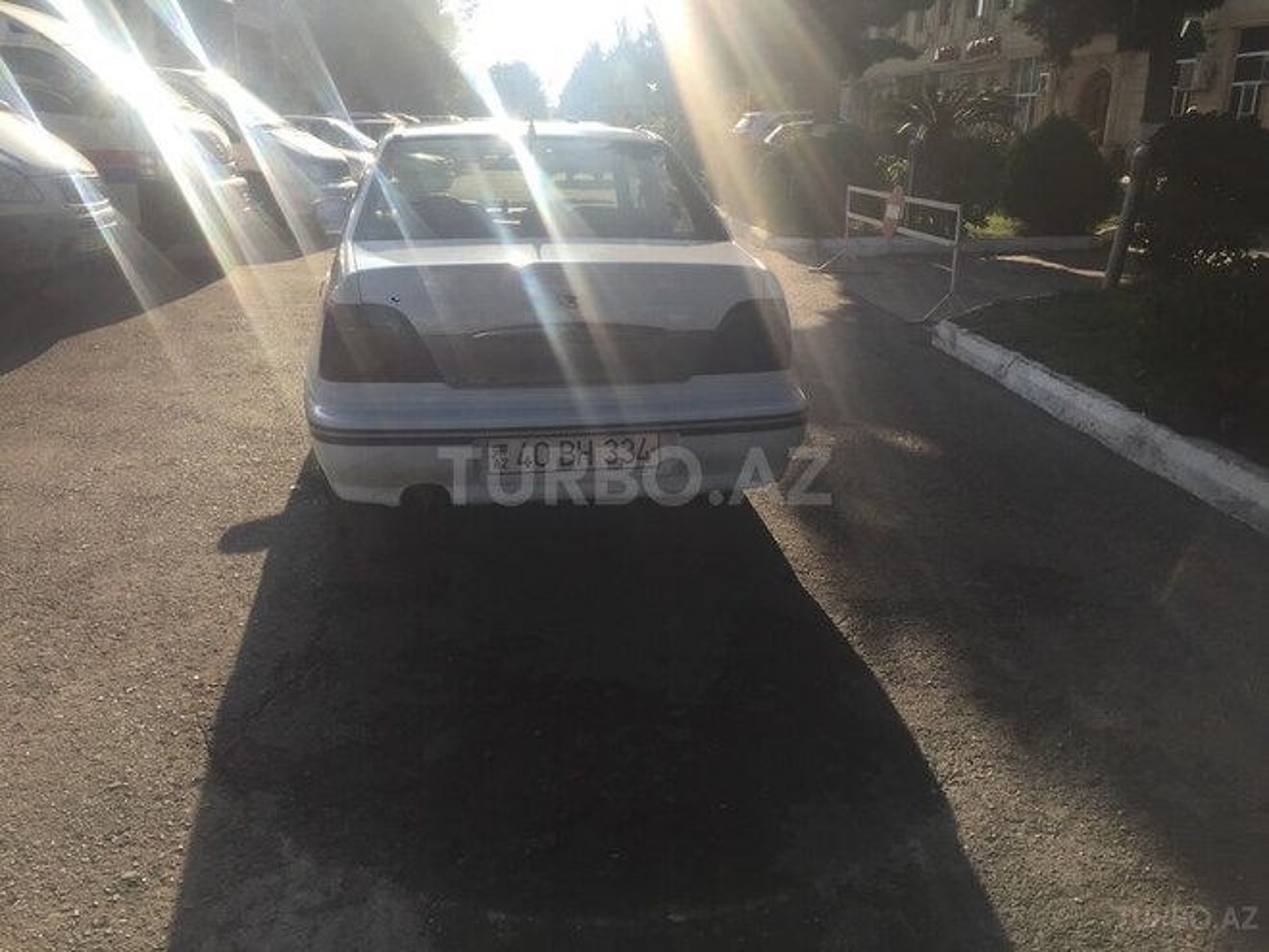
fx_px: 1063
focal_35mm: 29
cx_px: 634
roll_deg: -2.2
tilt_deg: -17.2
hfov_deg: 61.7
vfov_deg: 48.2
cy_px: 476
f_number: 2.2
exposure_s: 1/1464
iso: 32
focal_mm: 4.15
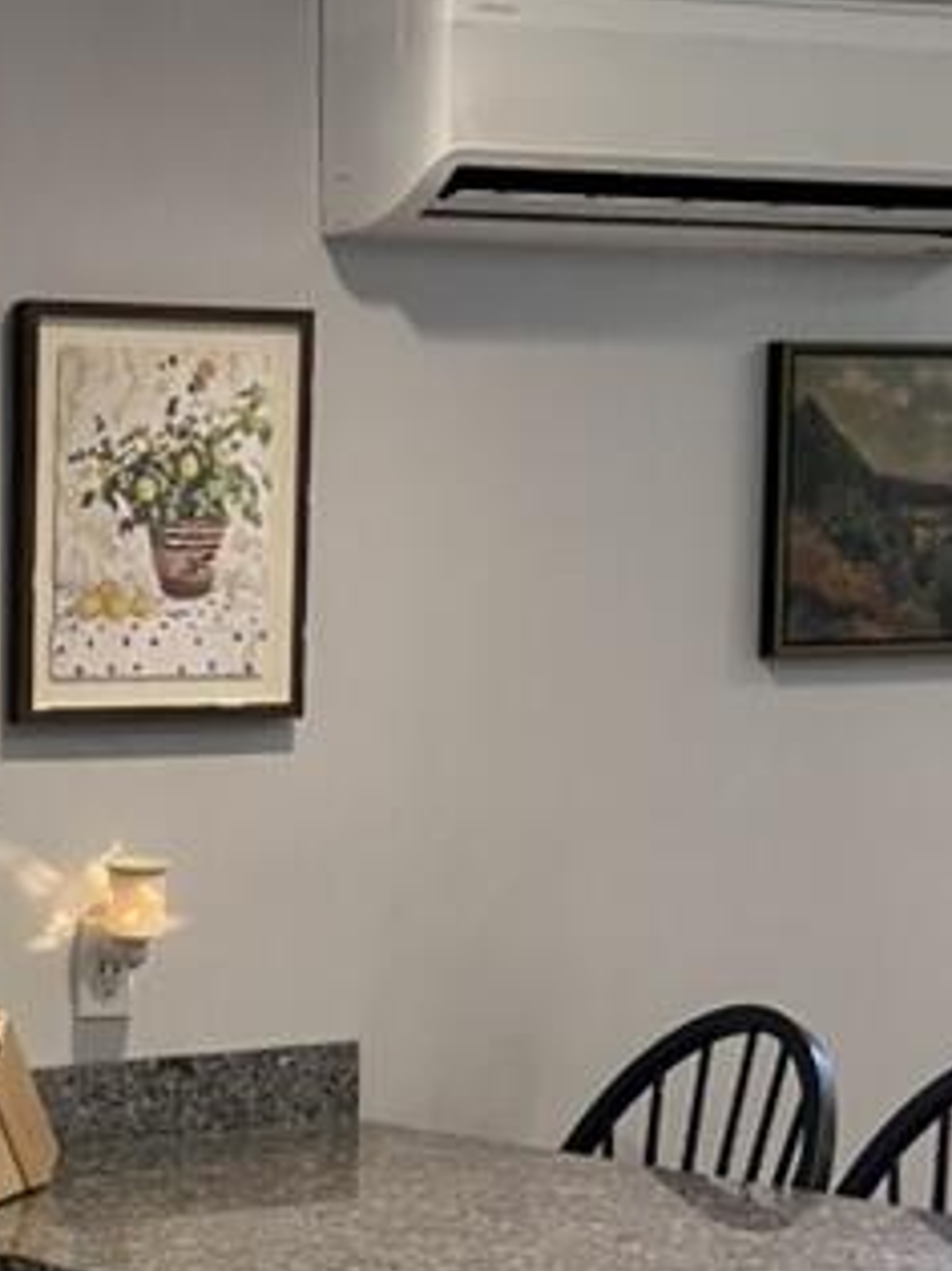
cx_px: -448
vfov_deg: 20.8
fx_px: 3339
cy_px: 1291
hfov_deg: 15.1
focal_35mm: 91
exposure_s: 1/60
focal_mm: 3.99
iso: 160
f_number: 1.8
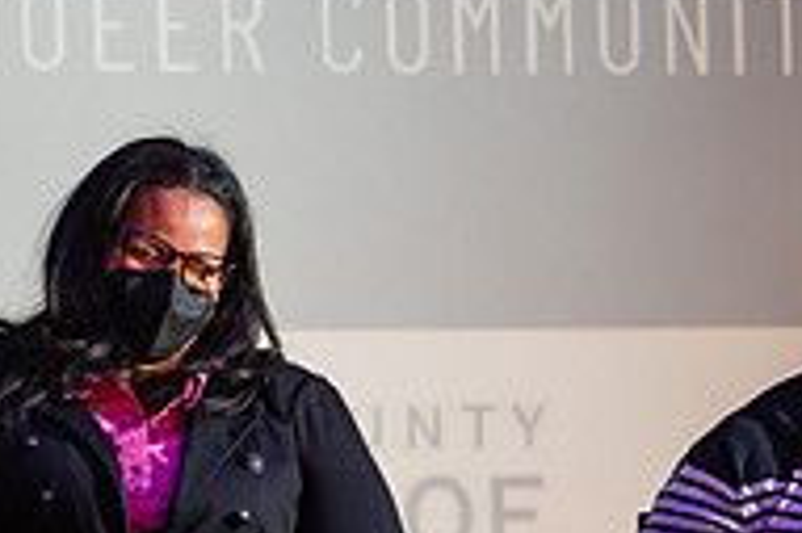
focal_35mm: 501
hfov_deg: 4.1
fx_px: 11151
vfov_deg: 2.7
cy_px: 552
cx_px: 781
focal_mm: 165
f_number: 4
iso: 1000
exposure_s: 1/250
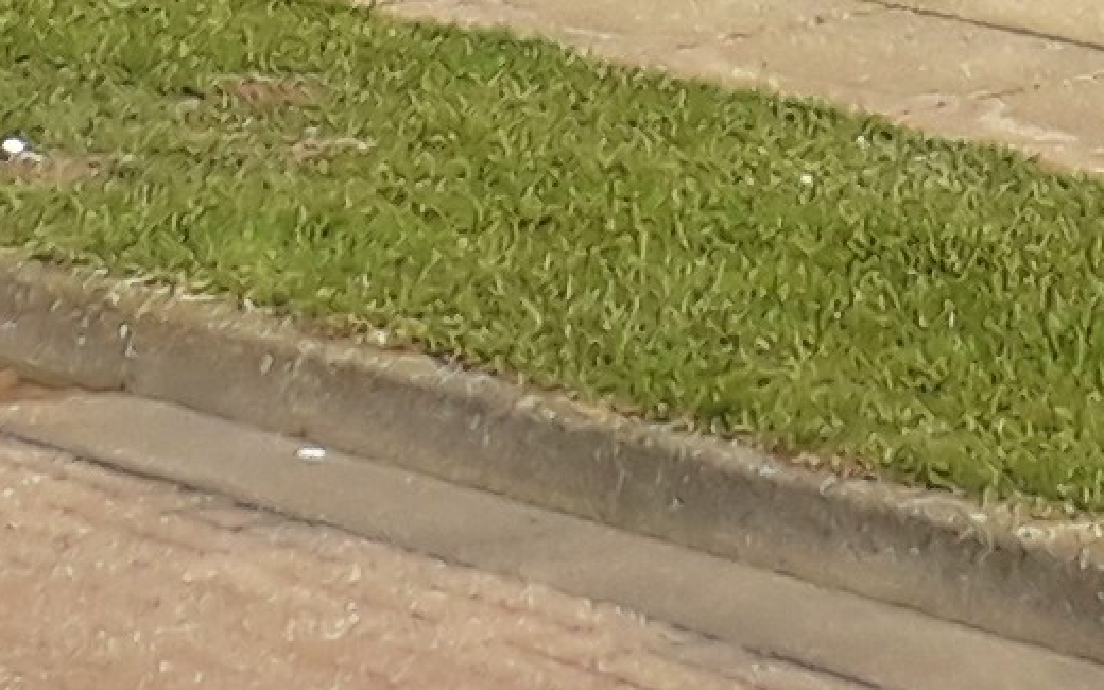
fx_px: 6830
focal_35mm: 227
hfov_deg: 9.2
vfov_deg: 5.4
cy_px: -1569
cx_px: 1159
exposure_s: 1/1195
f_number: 1.9
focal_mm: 3.6
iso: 40
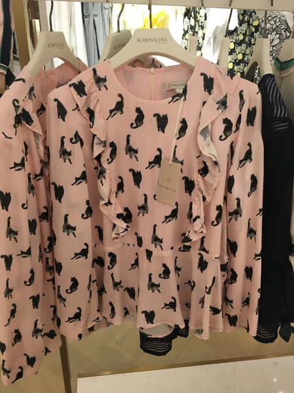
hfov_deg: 48.2
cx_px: 147
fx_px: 328
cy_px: 196
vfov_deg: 61.7
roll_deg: -1.2
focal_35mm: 29
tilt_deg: -27.0
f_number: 2.2
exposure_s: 1/33
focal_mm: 4.15
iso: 64
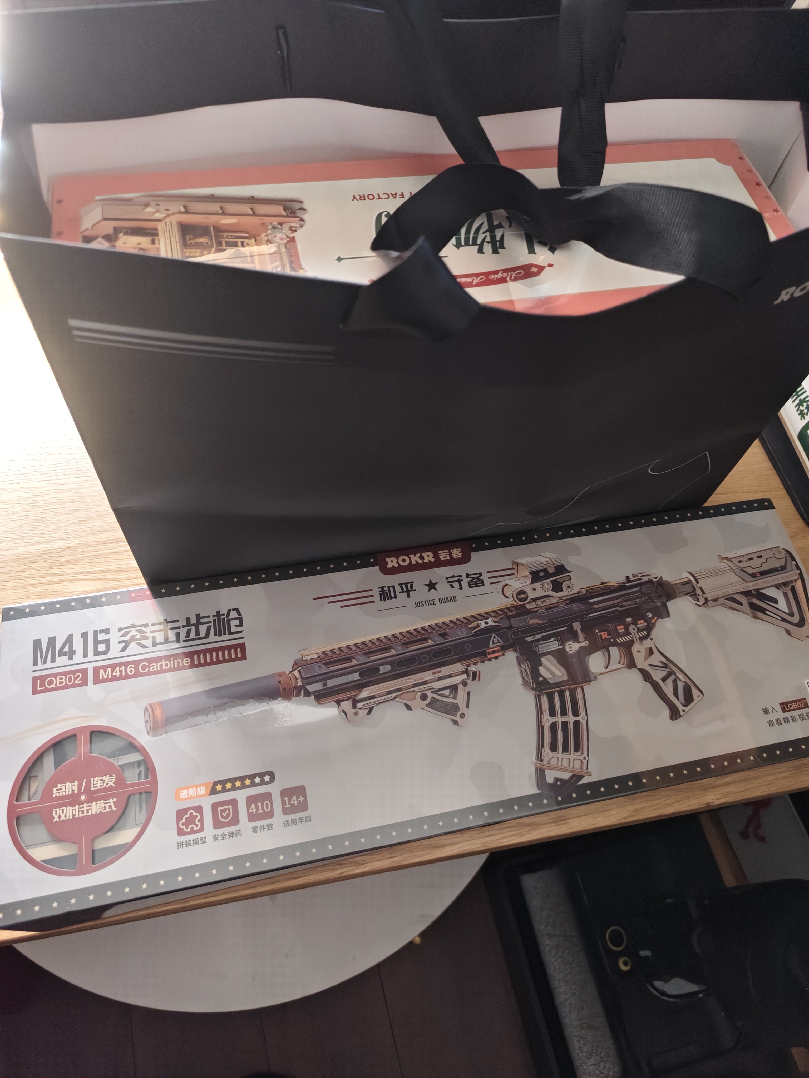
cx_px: 404
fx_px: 717
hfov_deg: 58.9
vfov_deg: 73.9
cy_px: 539
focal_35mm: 23
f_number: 1.88
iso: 860
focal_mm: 5.56
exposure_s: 1/220
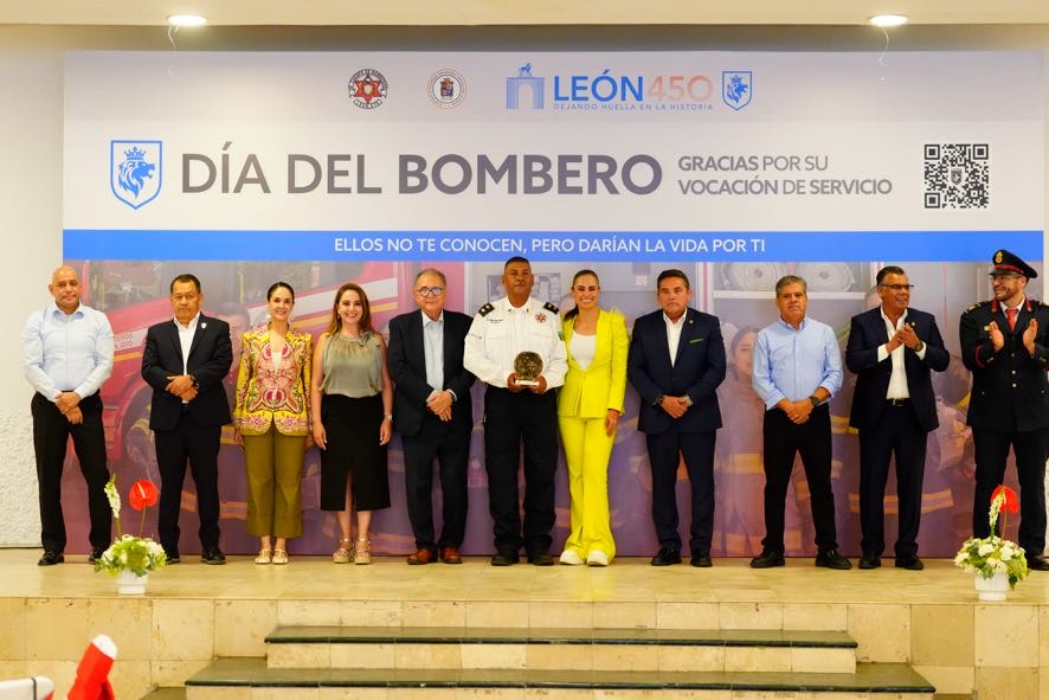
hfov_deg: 28.8
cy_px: 350
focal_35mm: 70
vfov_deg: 19.5
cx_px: 524
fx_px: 2040
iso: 5000
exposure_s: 1/160
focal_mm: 70
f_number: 2.8
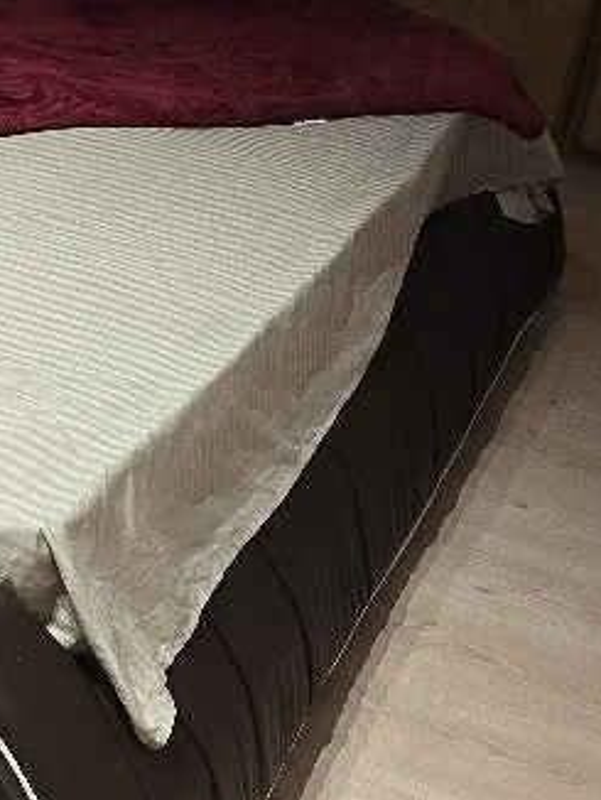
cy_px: 180
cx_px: -71
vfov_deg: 20.7
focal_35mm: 94
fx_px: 2173
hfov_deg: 15.3
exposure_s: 1/50.3
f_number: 1.7
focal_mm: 6.3
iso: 250
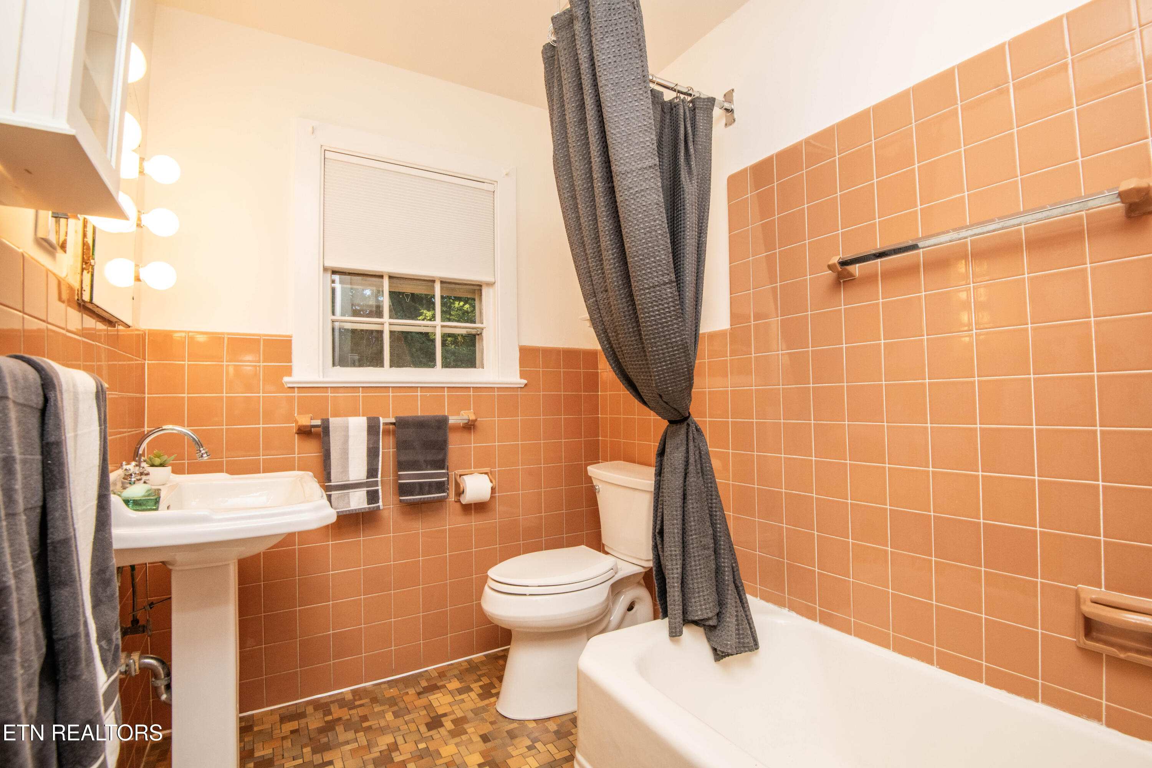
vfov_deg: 73.7
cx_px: 576
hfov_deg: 96.7
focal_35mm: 16
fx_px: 512
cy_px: 384
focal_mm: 16
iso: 640
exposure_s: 1/60
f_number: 10
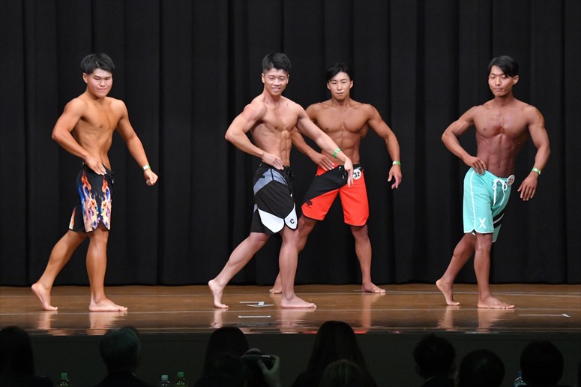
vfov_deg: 7.5
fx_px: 2952
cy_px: 194
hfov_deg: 11.2
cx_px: 290
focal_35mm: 183
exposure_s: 1/400
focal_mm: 122
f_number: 5.6
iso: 8000
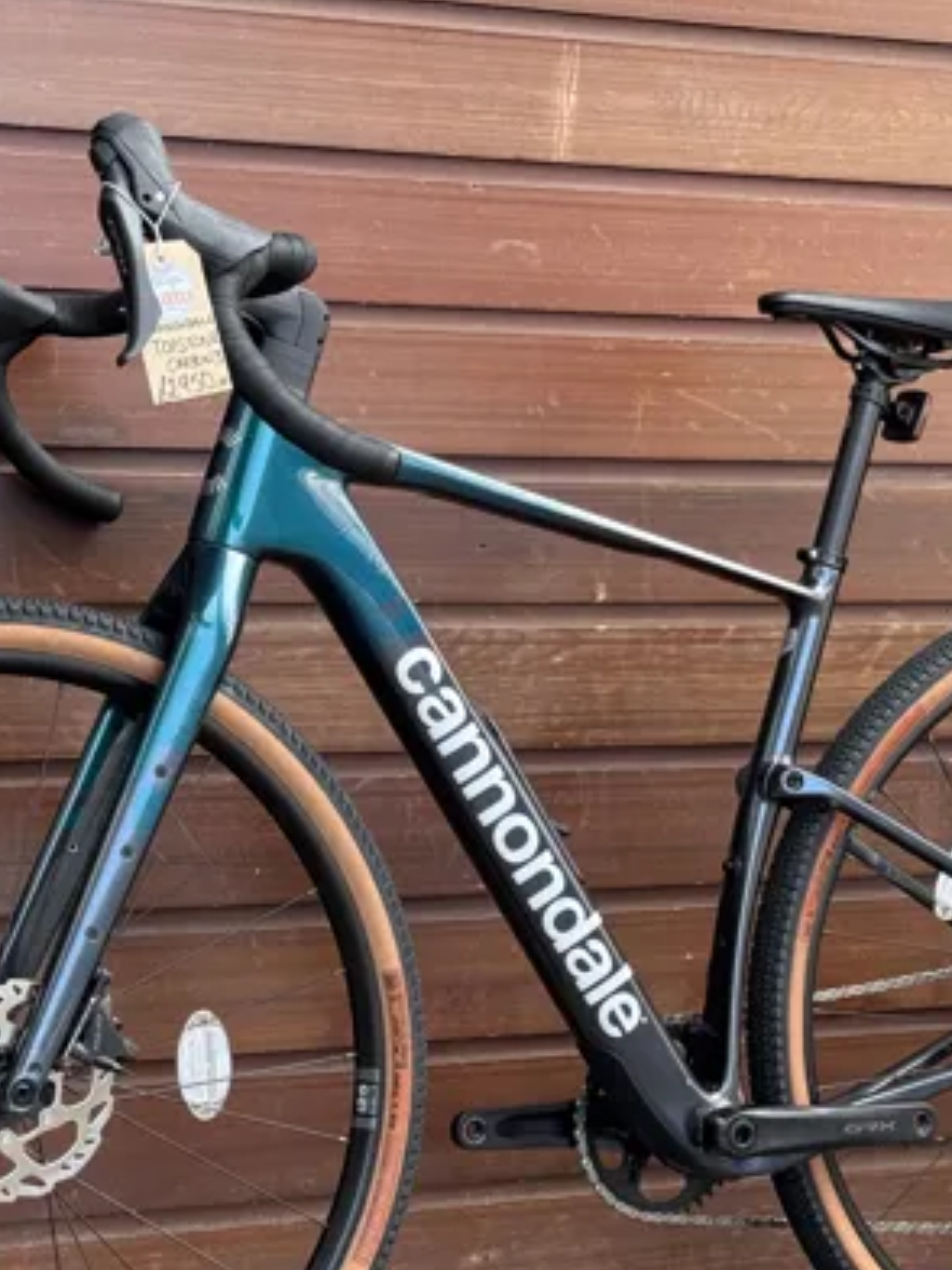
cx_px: 499
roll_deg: +0.6
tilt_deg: -3.5
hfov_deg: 15.1
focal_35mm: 98
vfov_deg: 20.0
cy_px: 842
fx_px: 3594
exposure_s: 1/202
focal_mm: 6.76
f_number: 1.78
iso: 64
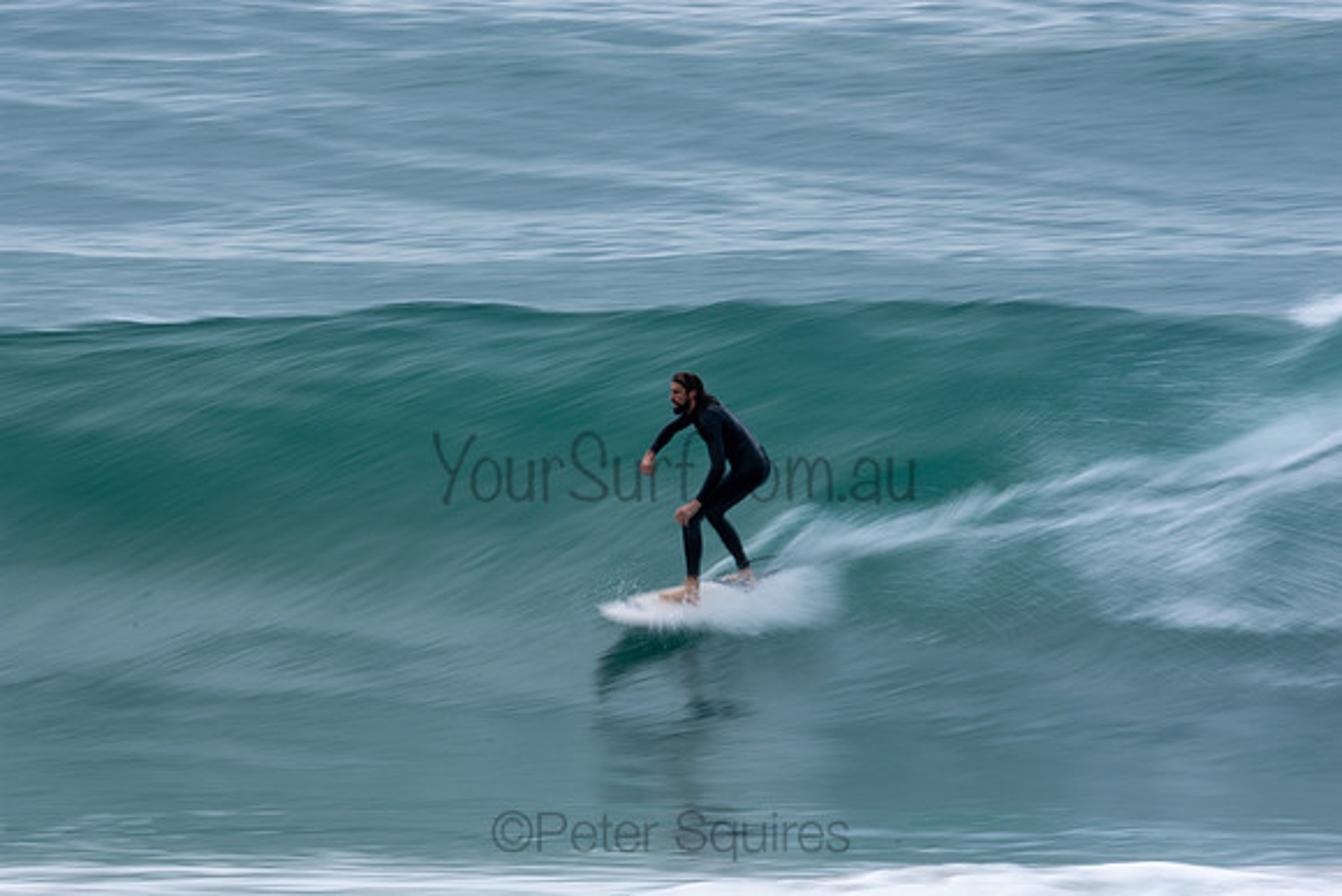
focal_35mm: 750
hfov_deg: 2.7
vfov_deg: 1.8
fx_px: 27964
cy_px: 448
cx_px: 671
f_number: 22
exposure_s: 1/20
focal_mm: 500
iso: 100
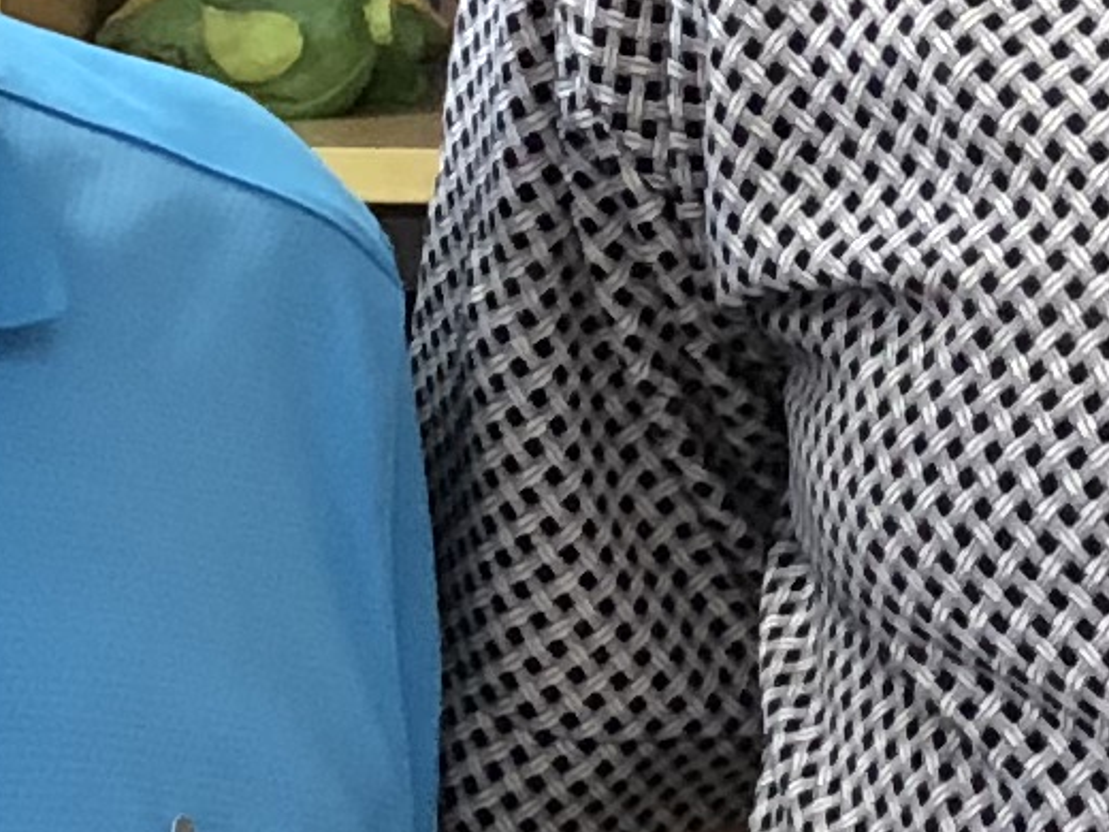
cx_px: 1437
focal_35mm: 217
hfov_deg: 9.0
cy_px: -433
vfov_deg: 6.7
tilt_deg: +1.2
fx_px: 6952
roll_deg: +0.7
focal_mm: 3.99
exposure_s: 1/60
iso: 320
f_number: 1.8
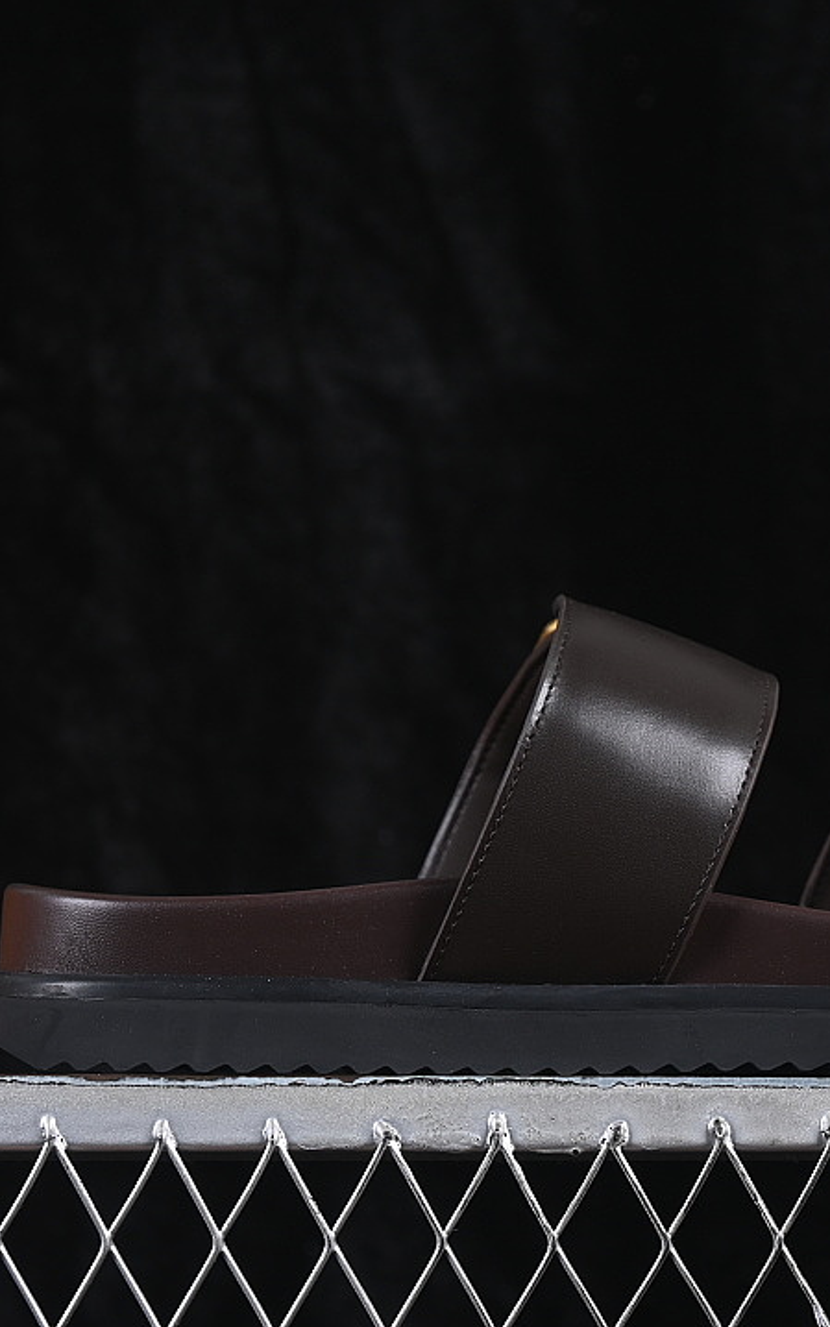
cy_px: 664
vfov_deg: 18.1
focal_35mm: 115
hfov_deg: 11.3
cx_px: 673
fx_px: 4160
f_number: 6.3
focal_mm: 50
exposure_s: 1/60
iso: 160
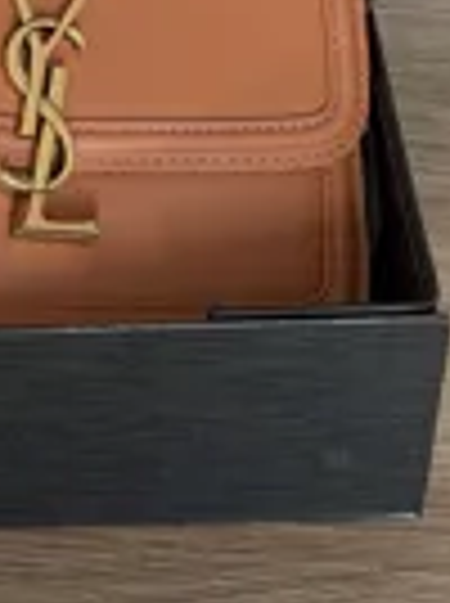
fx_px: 2991
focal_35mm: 172
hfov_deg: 8.5
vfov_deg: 11.0
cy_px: -328
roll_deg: -1.0
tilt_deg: -38.8
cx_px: -81
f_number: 1.78
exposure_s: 1/60
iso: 100
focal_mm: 6.76
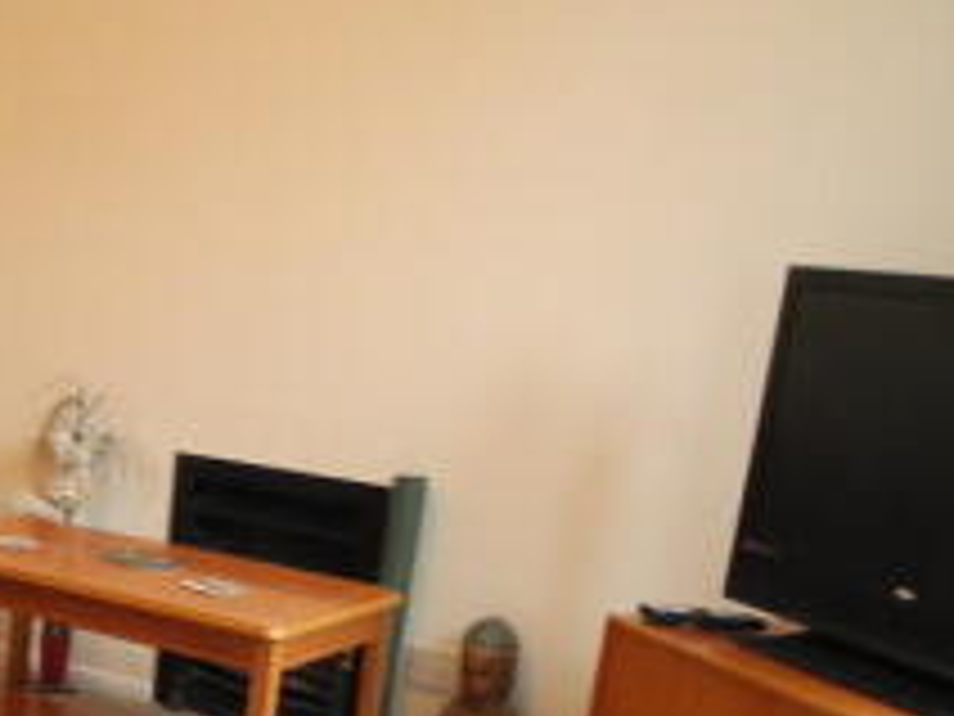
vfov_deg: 18.7
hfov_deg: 23.0
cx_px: -218
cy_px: 682
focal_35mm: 77
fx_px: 2122
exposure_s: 1/25.2
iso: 400
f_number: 2.8
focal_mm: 6
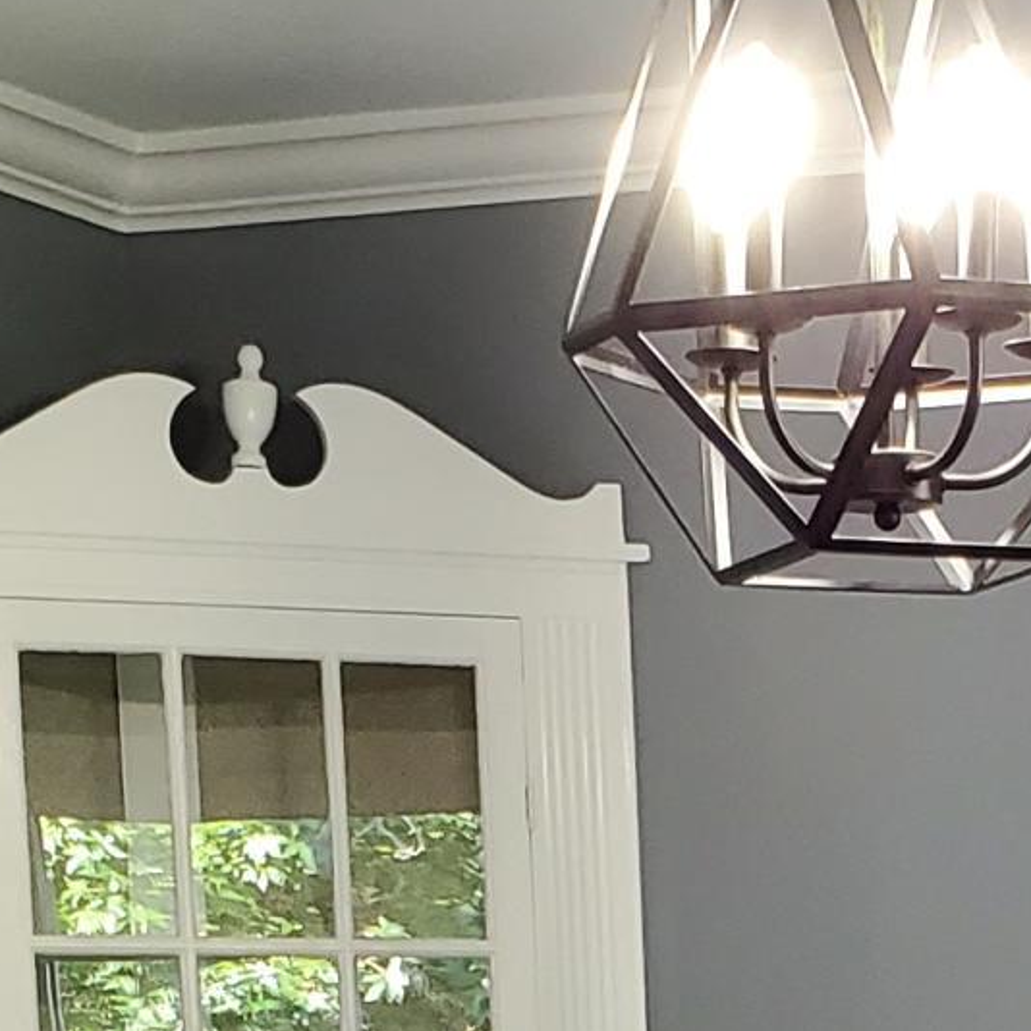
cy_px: 1714
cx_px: 1197
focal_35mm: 129
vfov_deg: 12.6
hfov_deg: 13.2
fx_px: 4347
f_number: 2.4
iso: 250
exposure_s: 1/39
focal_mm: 4.3
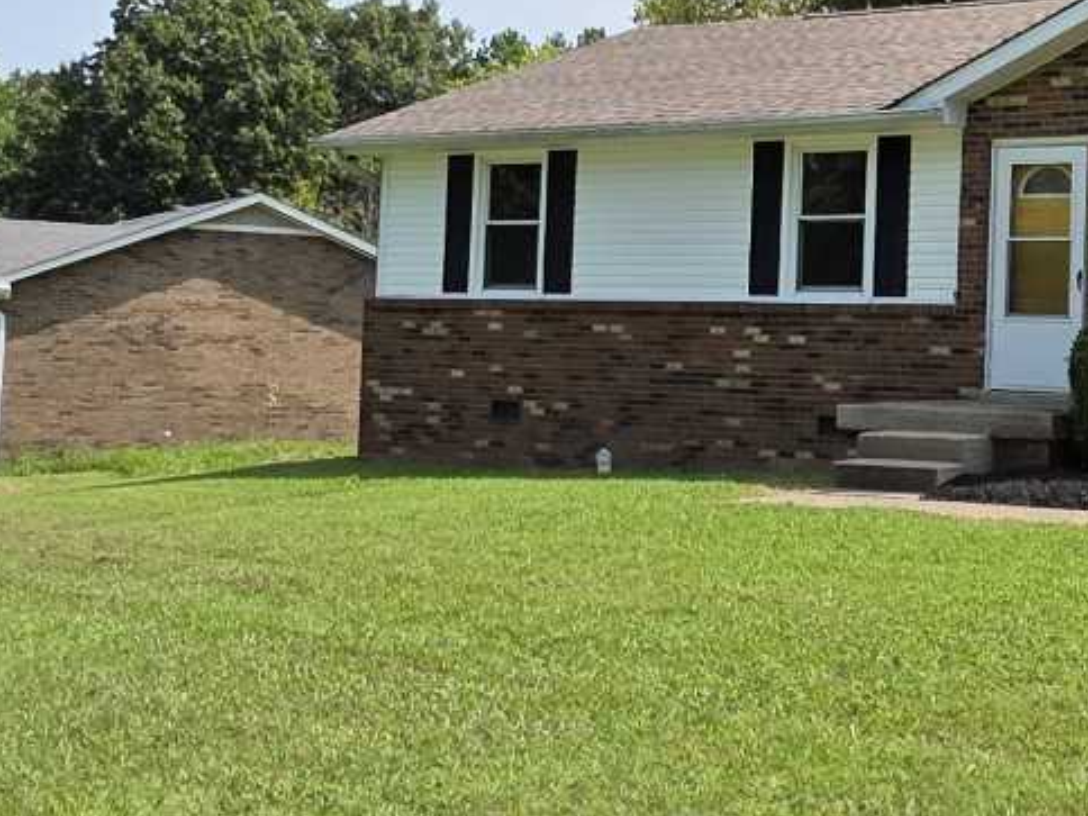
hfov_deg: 31.0
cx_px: 1207
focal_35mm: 55
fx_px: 1729
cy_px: 279
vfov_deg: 26.4
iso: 40
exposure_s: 1/1700
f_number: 1.9
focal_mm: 2.2
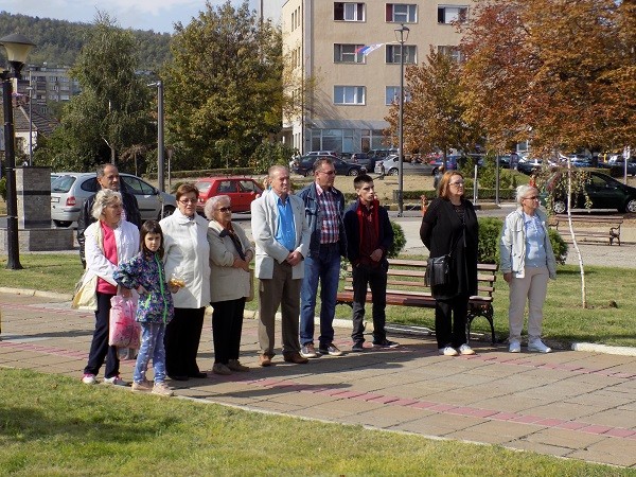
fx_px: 1084
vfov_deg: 24.8
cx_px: 318
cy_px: 238
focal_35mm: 59
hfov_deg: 32.7
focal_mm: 10.5
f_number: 4
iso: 80
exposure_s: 1/640
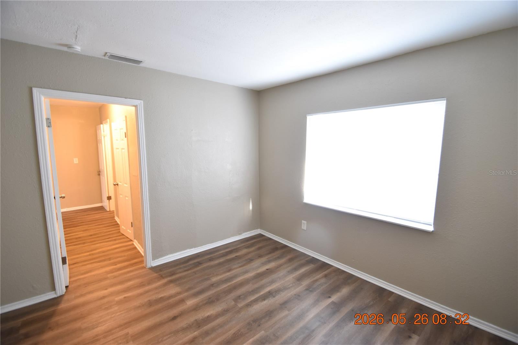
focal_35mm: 15
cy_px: 172
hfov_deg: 100.4
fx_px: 216
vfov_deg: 77.3
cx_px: 259
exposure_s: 1/15
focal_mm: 10
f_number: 3.5
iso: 800
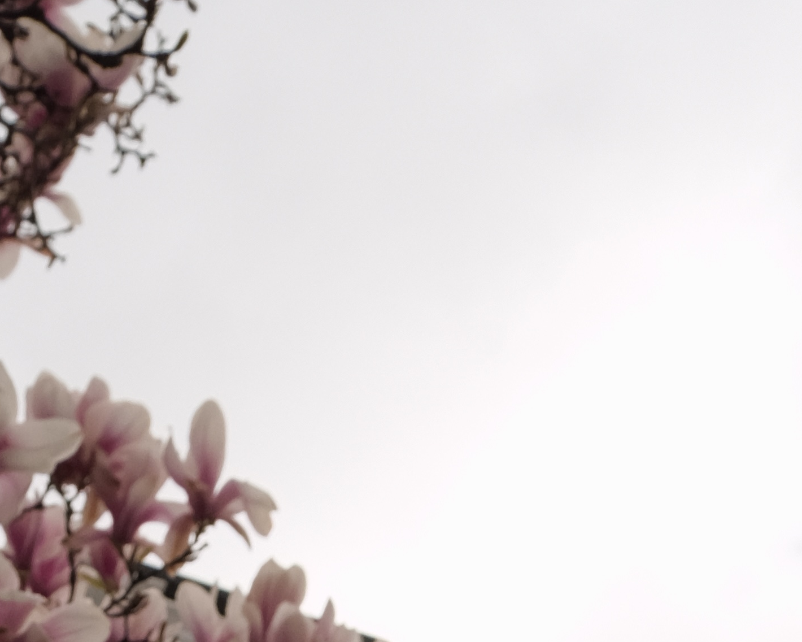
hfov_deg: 18.7
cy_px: 1434
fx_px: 2350
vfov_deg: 12.8
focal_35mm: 99
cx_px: -67
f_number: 5.6
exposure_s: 1/2000
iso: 800
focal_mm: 16.1
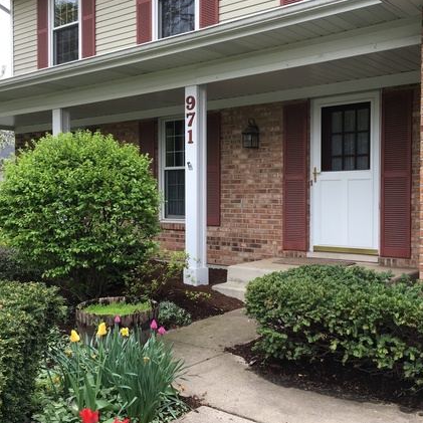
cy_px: 213
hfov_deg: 42.8
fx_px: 539
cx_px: 224
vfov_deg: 42.8
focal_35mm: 39
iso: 32
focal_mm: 4.15
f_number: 2.2
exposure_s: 1/120
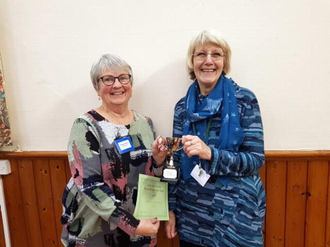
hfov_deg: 67.3
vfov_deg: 53.1
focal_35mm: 26
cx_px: 165
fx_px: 248
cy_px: 124
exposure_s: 1/33
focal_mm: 4.2
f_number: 1.7
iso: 160
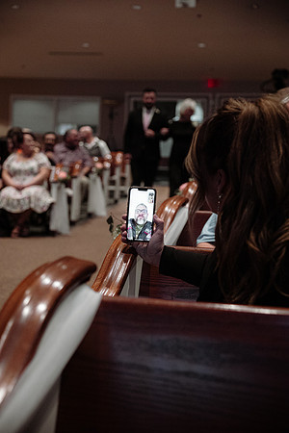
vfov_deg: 32.4
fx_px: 747
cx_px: 144
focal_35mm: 62
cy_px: 216
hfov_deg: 21.9
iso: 3200
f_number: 4
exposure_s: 1/250
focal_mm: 62
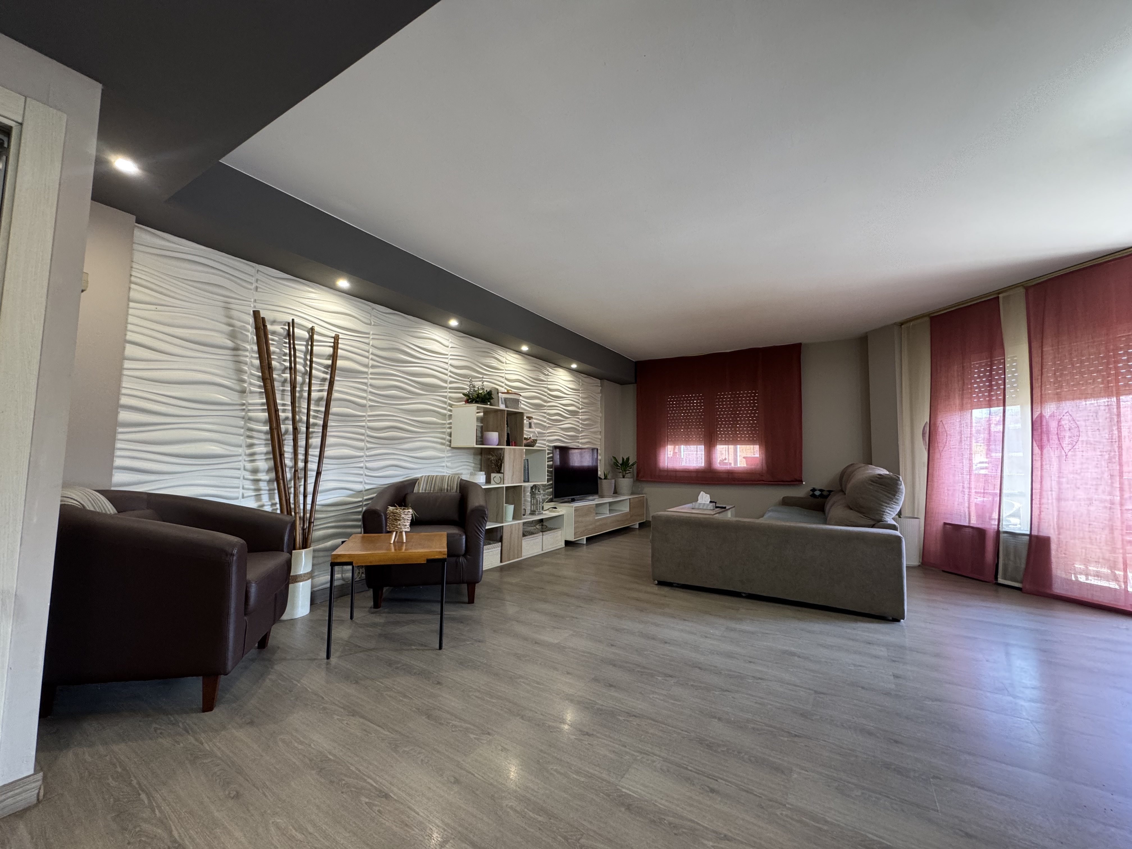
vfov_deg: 85.7
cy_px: 424
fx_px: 458
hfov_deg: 102.1
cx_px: 566
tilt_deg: +4.5
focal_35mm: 14
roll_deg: -0.6
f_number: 2.2
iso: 200
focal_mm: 2.22
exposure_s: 1/50
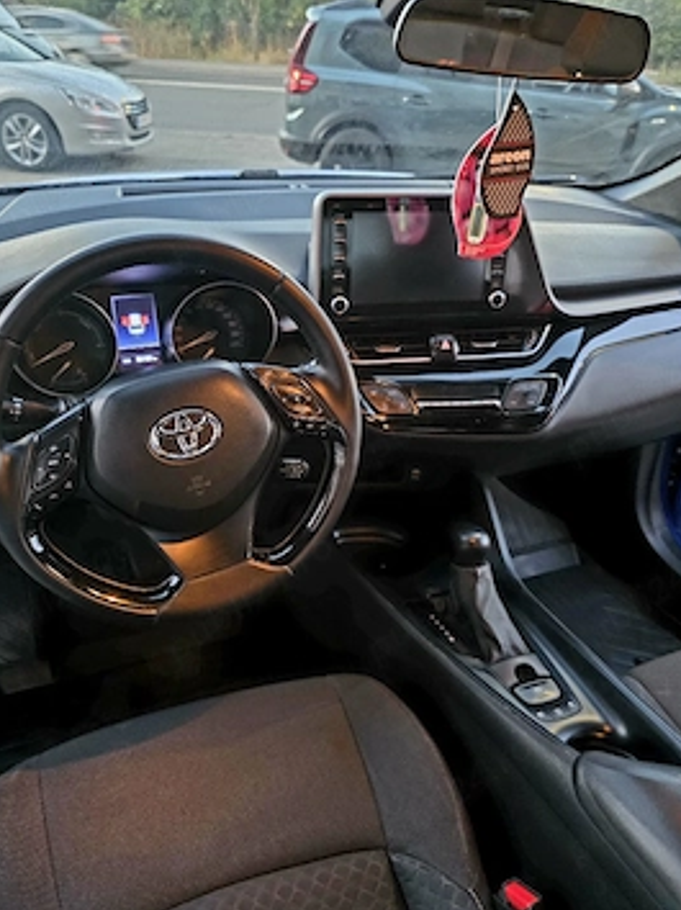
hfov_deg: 52.9
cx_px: 301
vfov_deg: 67.3
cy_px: 429
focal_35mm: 26
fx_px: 683
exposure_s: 1/33.4
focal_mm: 6.3
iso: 1250
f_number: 1.7
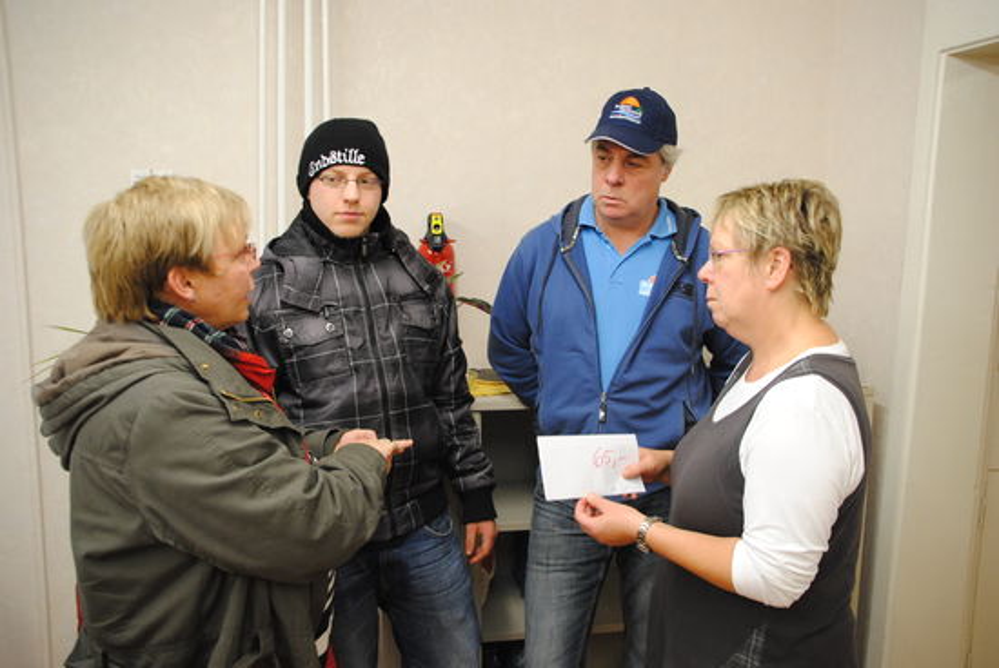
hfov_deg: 57.2
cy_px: 334
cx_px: 500
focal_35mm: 33
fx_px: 917
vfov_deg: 40.1
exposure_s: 1/30
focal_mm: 22
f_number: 3.8
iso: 640
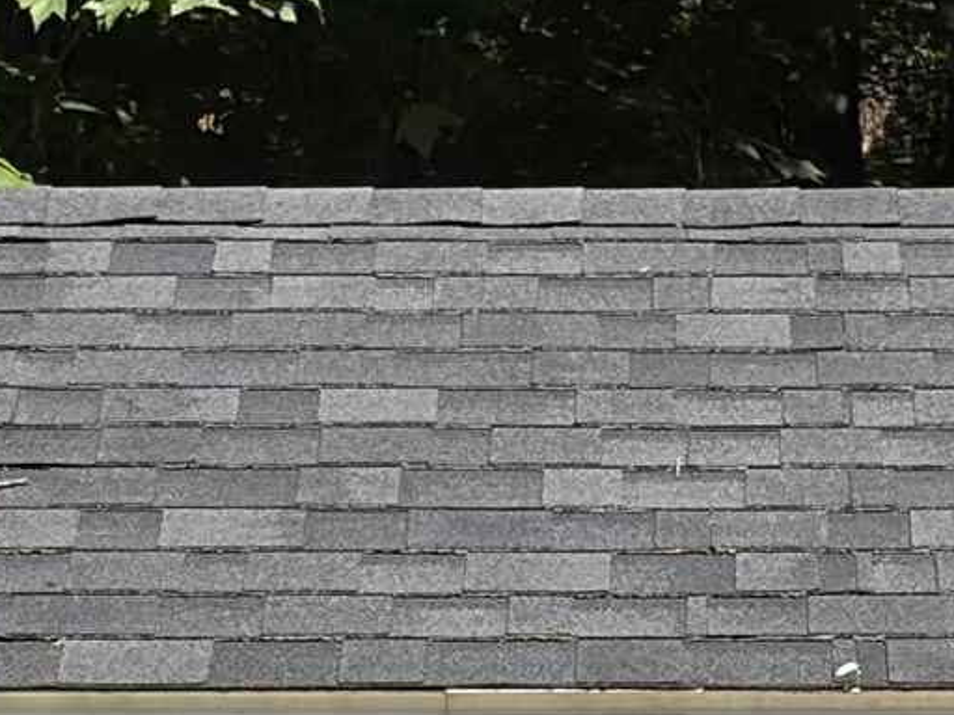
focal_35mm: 312
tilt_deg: +3.9
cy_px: 1052
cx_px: 661
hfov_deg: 6.3
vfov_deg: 4.7
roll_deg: -0.1
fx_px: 8599
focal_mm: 5.96
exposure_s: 1/4630
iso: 32
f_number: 1.6
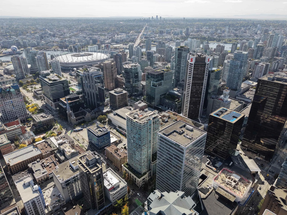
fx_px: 199
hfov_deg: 71.6
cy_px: 108
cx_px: 144
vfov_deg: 56.8
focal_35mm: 24
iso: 200
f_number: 1.8
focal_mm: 8.67
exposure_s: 1/100
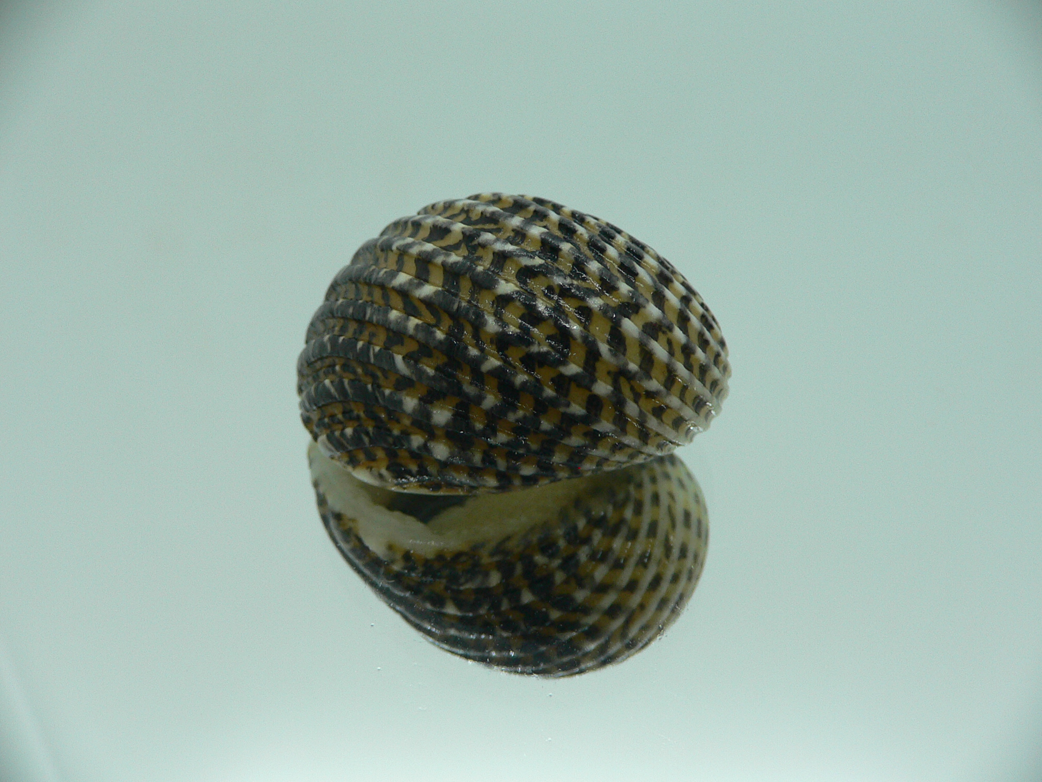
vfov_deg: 40.7
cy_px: 391
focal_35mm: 35
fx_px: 1054
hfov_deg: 52.6
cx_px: 521
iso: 100
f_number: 2.8
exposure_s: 1/60
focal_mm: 4.6
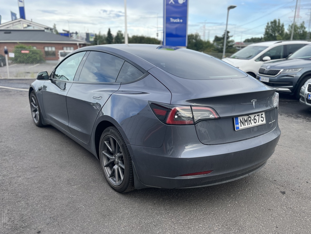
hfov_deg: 60.0
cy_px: 131
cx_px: 160
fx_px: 270
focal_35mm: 30
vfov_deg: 46.7
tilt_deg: -17.8
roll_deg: -0.3
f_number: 1.6
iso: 50
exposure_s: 1/827
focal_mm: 5.1
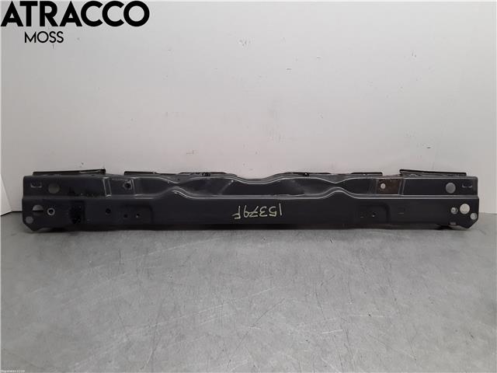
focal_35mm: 28
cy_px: 186
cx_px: 248
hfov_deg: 63.4
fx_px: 402
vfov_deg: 49.7
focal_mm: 2.91
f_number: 1.9
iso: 64
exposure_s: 1/100
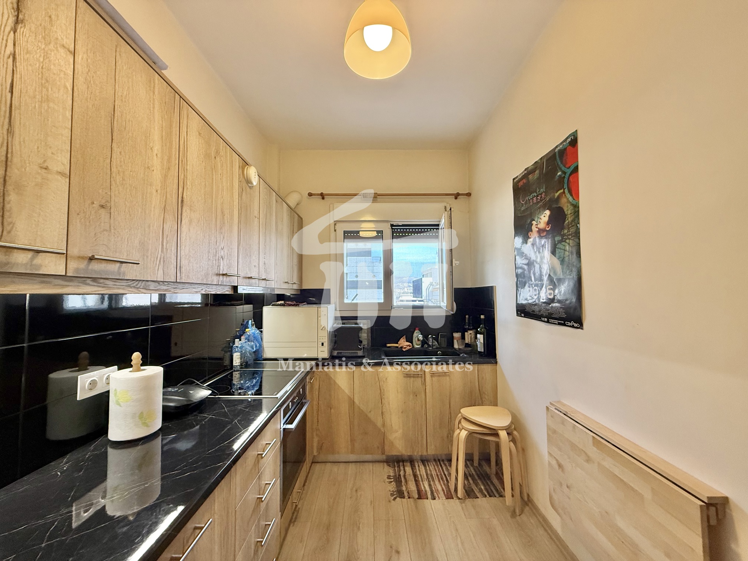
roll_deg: +0.5
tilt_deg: +3.6
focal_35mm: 14
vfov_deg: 85.7
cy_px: 280
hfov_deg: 102.1
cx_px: 374
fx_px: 303
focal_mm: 2.22
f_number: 2.2
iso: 250
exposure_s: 1/99
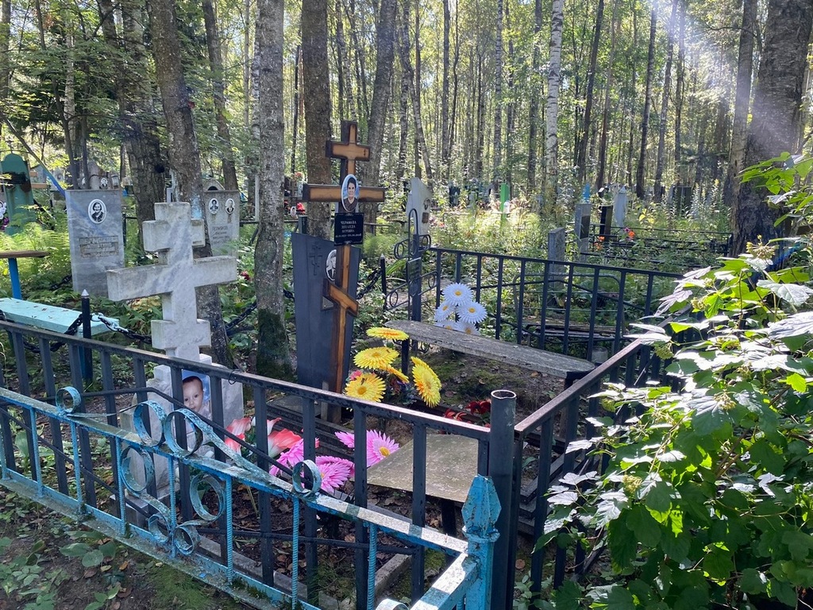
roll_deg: -0.9
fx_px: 611
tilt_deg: -10.5
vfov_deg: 53.1
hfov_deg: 67.3
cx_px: 406
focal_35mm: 26
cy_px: 305
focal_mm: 4.25
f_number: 1.8
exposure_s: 1/121
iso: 100
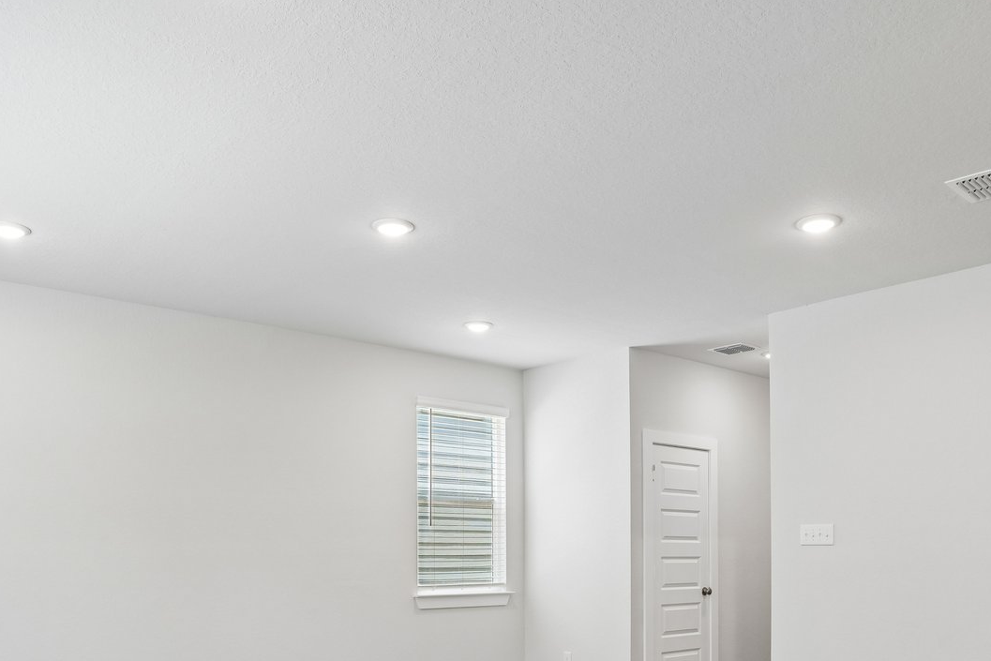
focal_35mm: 31
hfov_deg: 60.3
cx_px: 491
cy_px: 567
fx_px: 853
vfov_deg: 39.9
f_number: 8
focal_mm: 16
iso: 400
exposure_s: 1/20
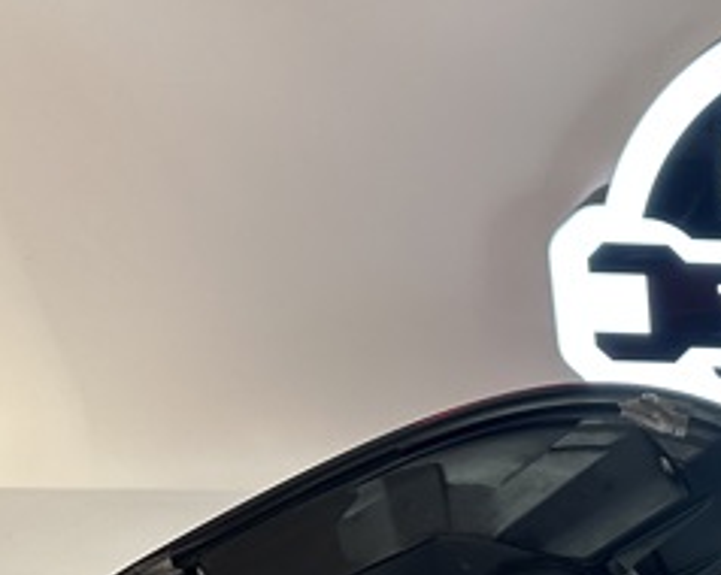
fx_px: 1343
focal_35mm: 63
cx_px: 933
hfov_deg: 25.8
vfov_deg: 23.0
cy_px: 598
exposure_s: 1/80
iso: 250
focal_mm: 6.86
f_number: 1.78
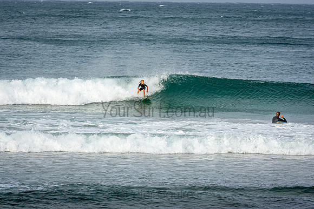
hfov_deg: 6.9
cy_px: 104
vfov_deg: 4.6
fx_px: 2617
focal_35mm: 300
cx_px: 157
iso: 200
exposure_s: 1/1600
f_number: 5
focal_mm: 200
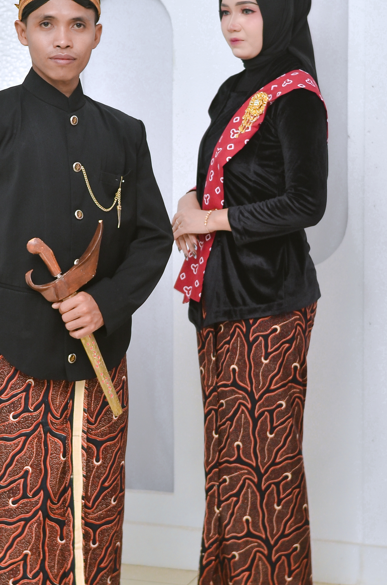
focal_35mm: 90
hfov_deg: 15.1
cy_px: 300
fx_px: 1455
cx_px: 128
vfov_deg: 22.7
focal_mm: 35
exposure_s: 1/160
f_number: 2.8
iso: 250
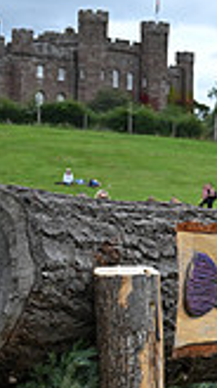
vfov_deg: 11.6
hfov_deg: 6.0
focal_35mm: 185
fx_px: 1896
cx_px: 682
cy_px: 216
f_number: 5.6
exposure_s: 1/1250
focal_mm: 50
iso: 720
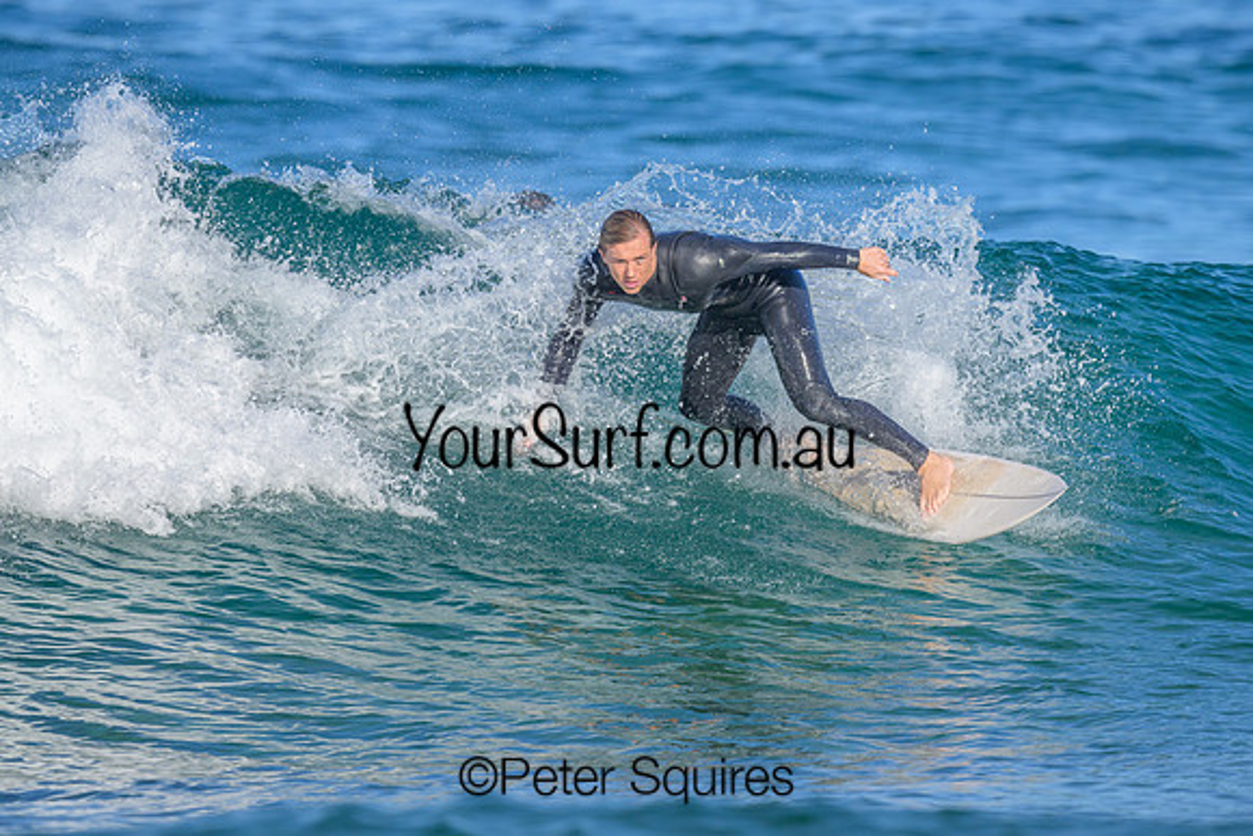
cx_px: 685
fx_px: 35145
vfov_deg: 1.4
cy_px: 308
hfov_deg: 2.0
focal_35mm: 1010
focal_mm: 800
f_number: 6.3
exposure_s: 1/2000
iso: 360
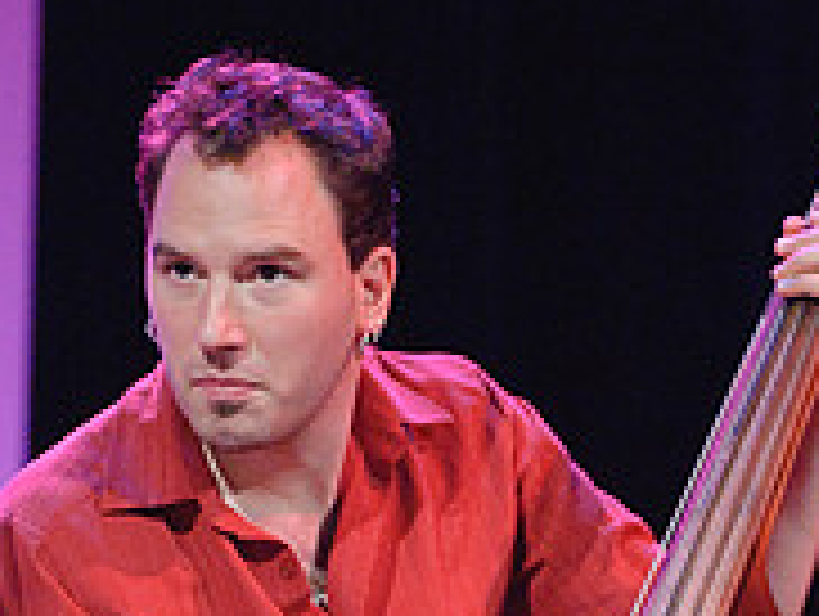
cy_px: 899
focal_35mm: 225
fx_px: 5330
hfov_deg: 8.8
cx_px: 475
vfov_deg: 6.5
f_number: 4
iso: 12800
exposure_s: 1/160
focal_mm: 95
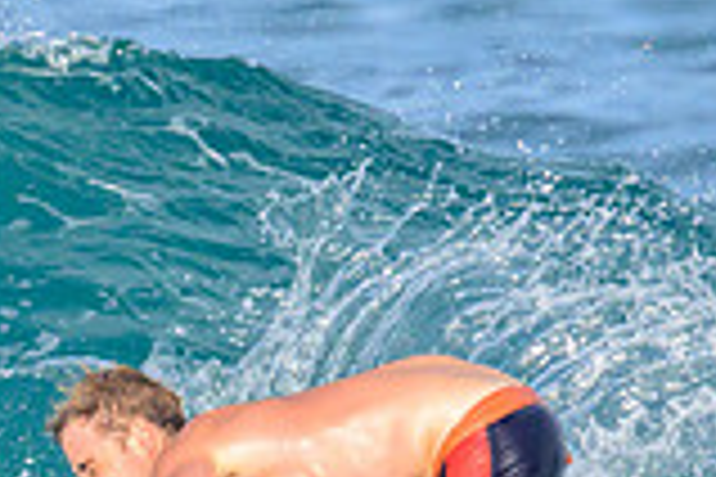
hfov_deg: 0.6
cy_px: 365
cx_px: 13
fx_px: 70799
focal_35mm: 3560
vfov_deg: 0.4
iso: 1100
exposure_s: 1/1600
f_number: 11
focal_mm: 700
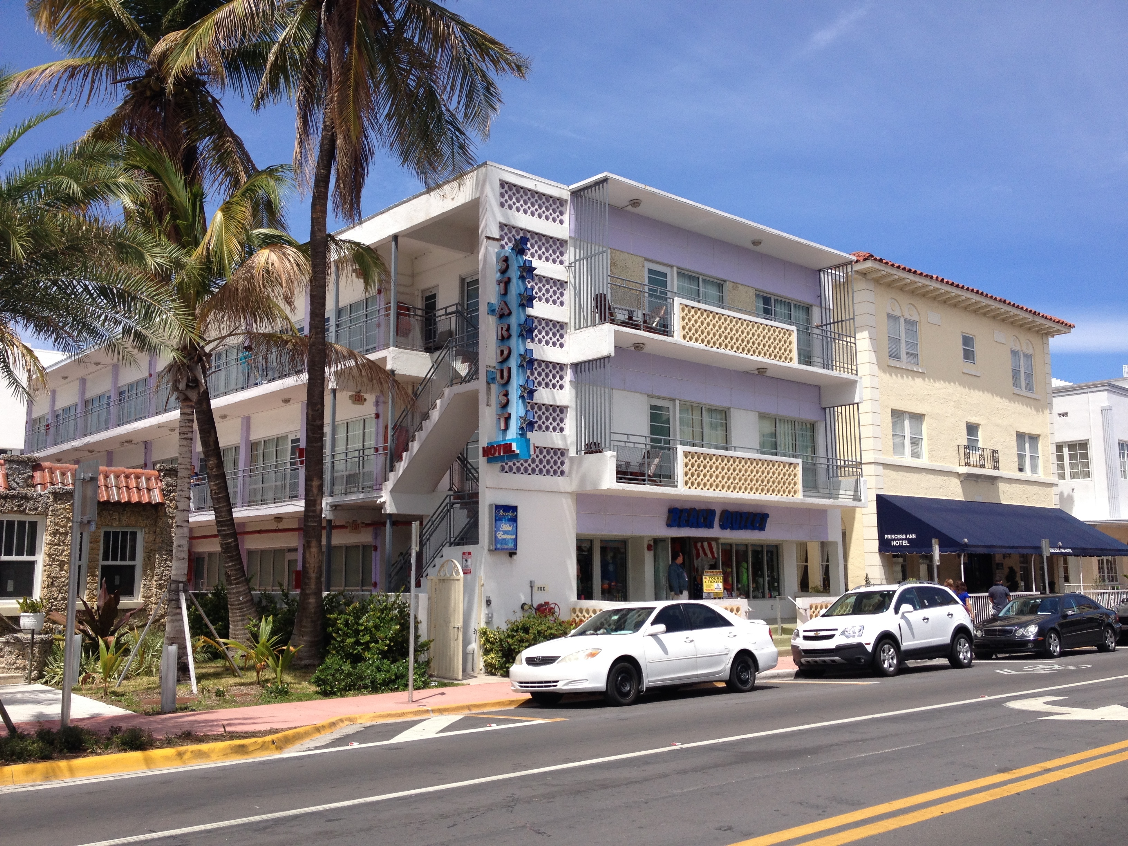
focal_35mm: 35
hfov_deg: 52.6
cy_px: 423
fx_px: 1141
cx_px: 564
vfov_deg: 40.7
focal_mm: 4.28
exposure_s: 1/1727
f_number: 2.4
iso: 50
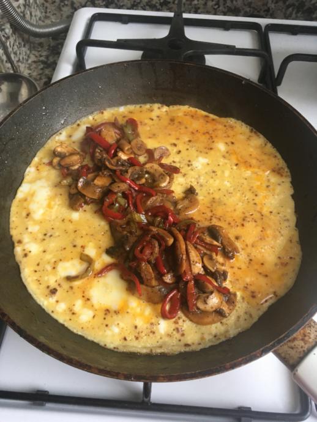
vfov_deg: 61.6
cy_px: 211
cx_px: 158
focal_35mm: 29
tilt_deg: -58.4
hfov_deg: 48.3
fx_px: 354
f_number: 2.2
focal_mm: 4.15
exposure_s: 1/33
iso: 160
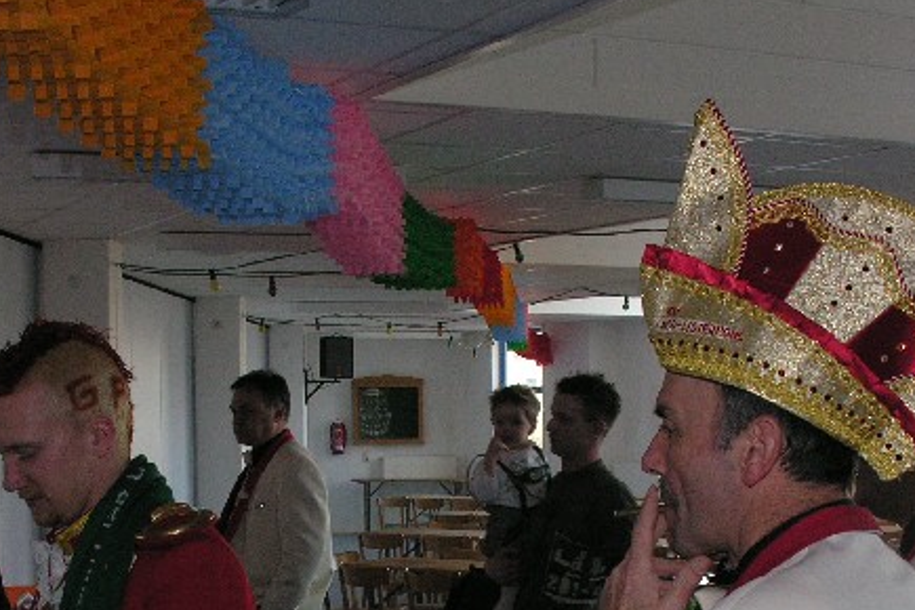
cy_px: 587
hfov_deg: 30.1
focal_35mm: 67
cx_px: 404
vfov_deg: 19.8
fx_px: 1703
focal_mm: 8.9
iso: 200
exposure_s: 1/86
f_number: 4
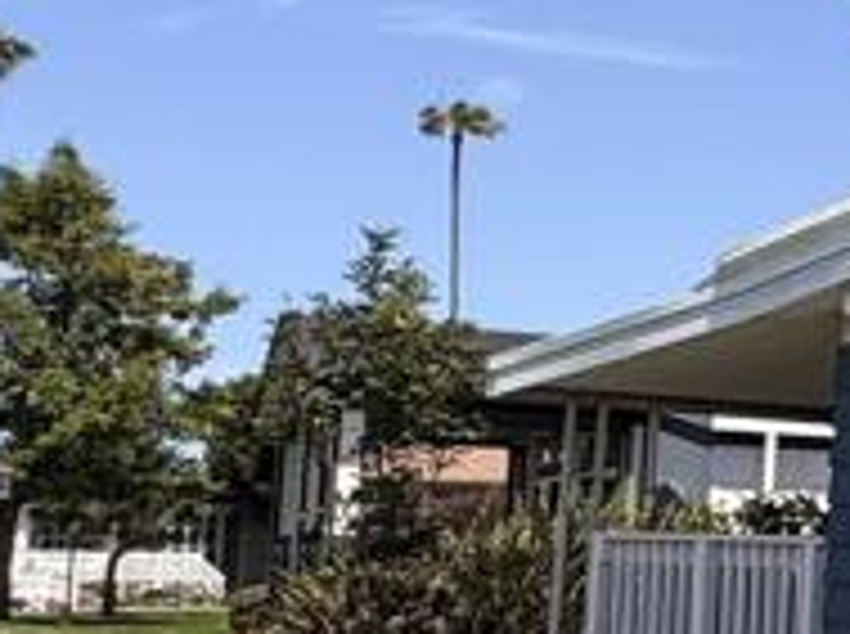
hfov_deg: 16.9
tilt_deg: +4.5
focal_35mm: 76
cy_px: 432
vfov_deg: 19.3
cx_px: 1817
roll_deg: -0.1
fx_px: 1863
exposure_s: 1/1748
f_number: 2.2
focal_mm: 2.22
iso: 50
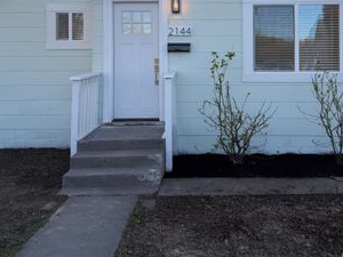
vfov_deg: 34.9
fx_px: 396
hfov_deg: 46.5
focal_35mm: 40
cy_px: 54
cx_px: 208
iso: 100
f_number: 1.78
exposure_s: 1/1230
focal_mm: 6.76
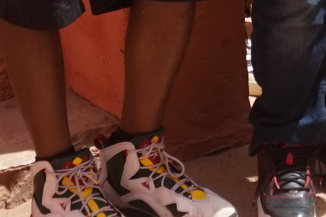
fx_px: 2425
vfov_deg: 4.9
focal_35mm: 268
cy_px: -452
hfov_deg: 7.4
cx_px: 631
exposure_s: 1/250
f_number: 8
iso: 100
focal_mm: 23
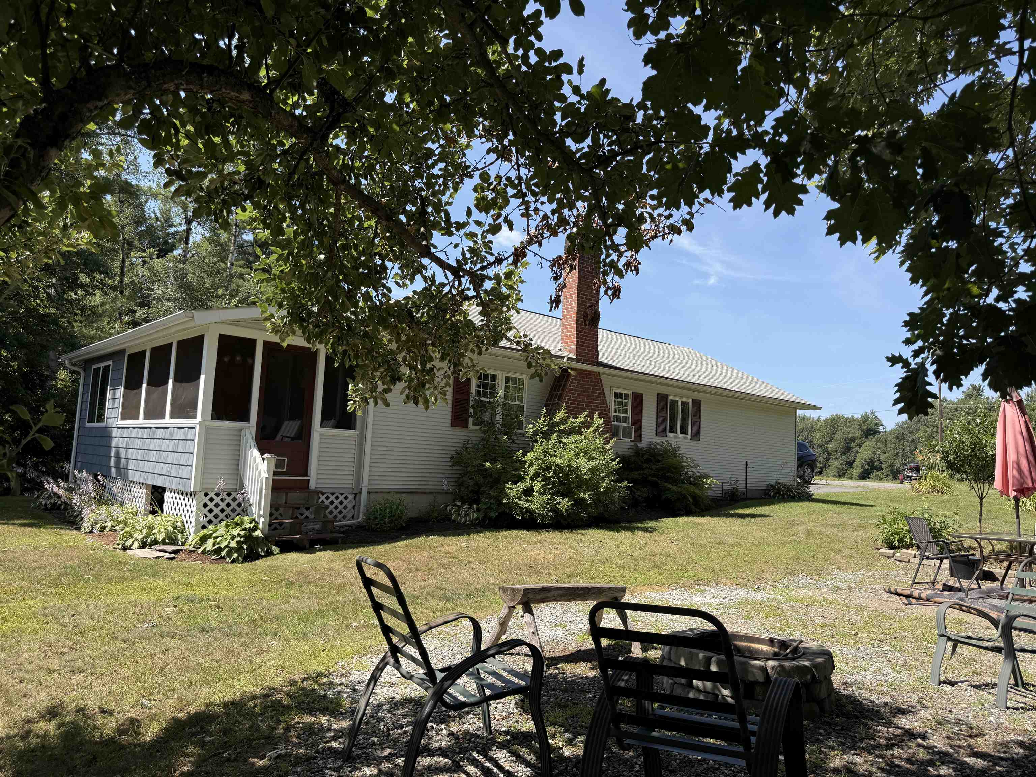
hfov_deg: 71.6
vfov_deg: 56.8
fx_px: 718
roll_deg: -3.3
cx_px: 518
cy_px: 388
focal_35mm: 24
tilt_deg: +4.8
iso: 80
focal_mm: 6.76
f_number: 1.78
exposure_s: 1/2232
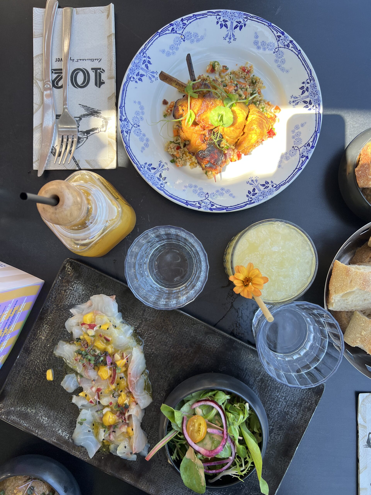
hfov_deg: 53.1
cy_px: 248
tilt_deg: -88.0
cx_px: 186
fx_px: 372
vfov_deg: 67.3
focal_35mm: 26
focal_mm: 5.7
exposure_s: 1/364
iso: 50
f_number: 1.5
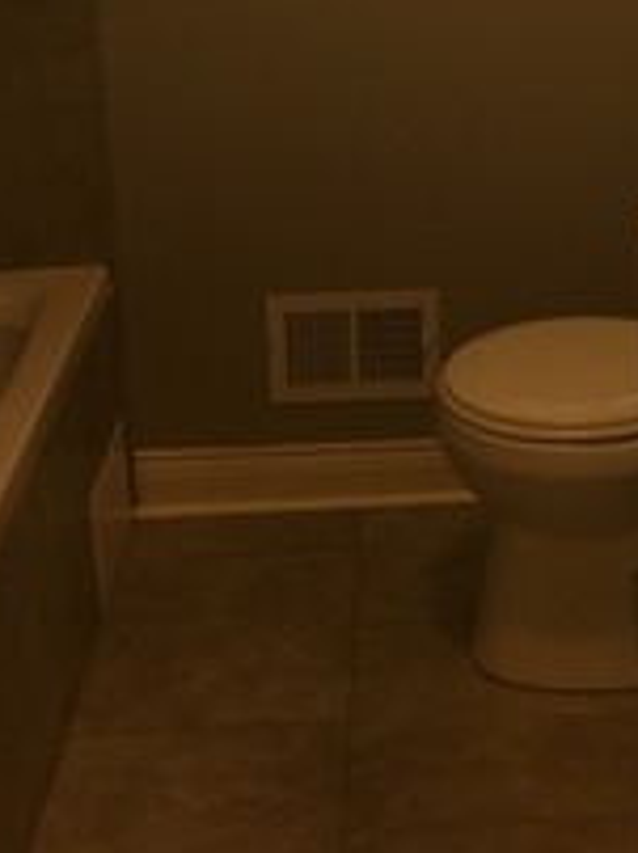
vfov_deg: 26.8
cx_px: 469
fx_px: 1699
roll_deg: +1.2
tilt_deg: -12.6
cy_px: 17
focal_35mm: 69
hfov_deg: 21.1
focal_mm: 4.15
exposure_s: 1/15
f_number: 2.2
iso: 32
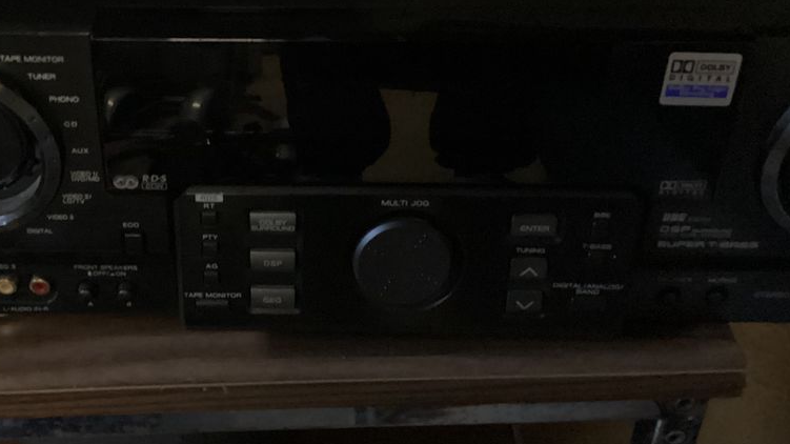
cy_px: 139
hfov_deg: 44.9
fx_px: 942
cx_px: 276
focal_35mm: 45
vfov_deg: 26.3
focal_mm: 3.3
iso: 800
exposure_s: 1/15
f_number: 2.4
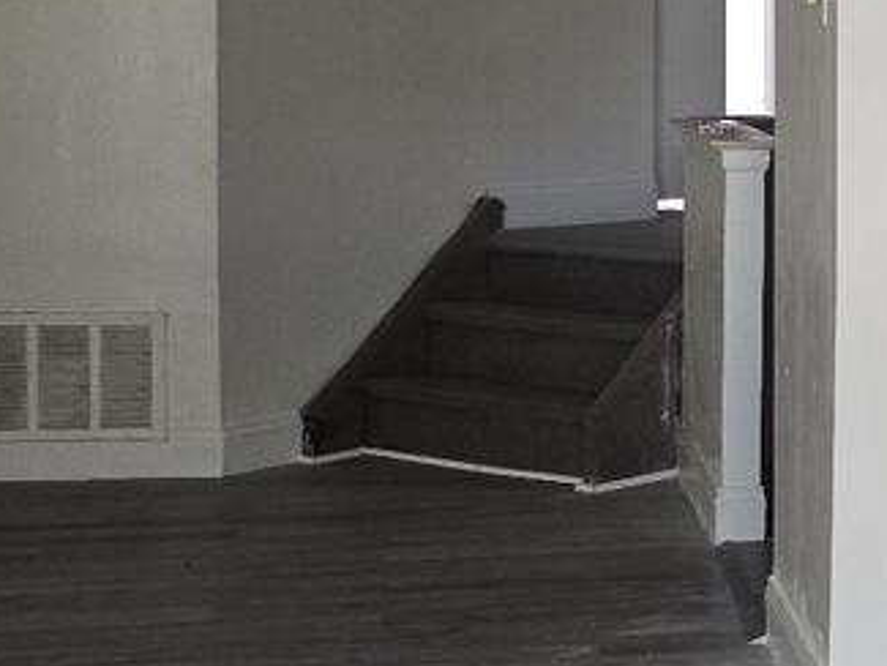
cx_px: 1359
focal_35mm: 102
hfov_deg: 17.2
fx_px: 2615
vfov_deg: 14.5
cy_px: 262
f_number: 1.7
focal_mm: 6.3
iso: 250
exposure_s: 1/120
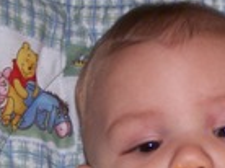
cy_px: 165
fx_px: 1415
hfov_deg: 9.0
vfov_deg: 6.8
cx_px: 227
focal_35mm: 218
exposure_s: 1/60
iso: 140
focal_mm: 11.1
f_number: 3.2
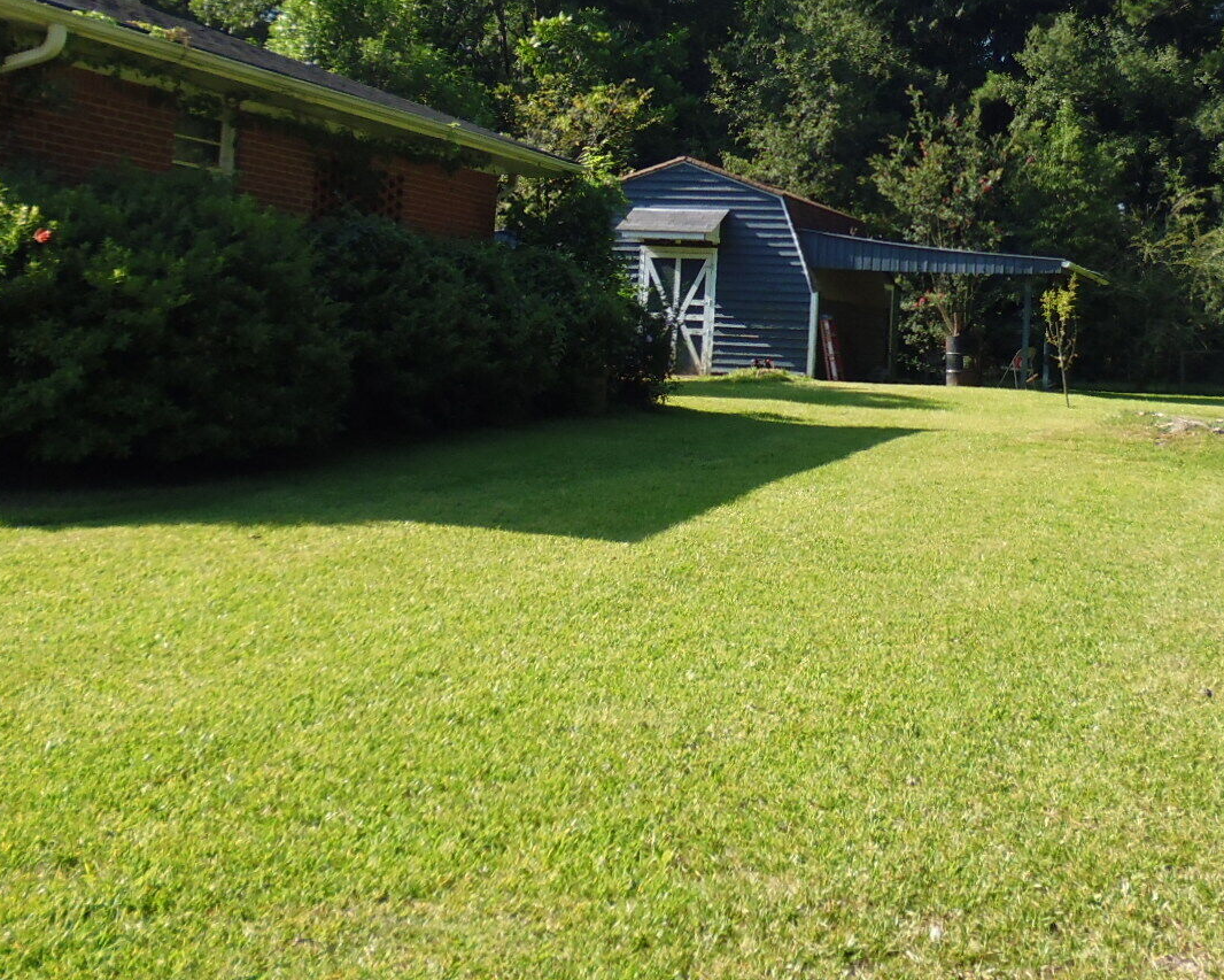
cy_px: 217
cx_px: 892
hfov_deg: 40.2
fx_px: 1630
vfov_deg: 32.6
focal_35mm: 45
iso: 100
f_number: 2.8
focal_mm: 4.3
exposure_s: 1/640
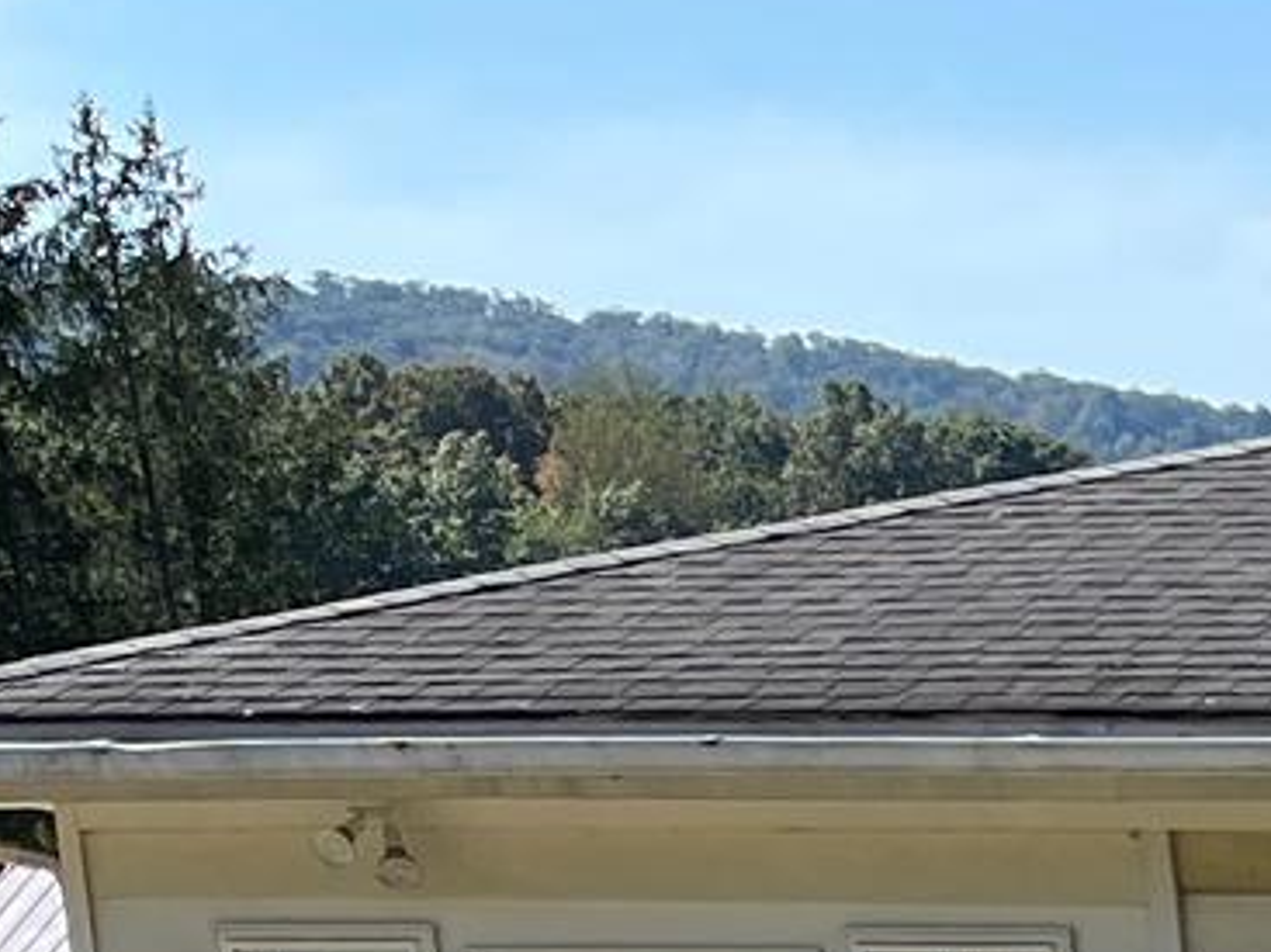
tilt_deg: -15.6
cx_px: 3283
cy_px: 2444
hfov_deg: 11.0
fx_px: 5322
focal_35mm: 145
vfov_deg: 9.0
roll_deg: -0.5
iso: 50
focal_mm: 5.1
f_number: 1.6
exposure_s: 1/2179
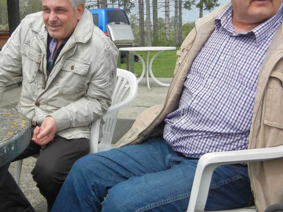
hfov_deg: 39.0
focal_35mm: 48
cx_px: 84
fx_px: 392
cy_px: 82
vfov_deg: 30.2
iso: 160
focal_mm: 5.4
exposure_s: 1/369
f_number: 7
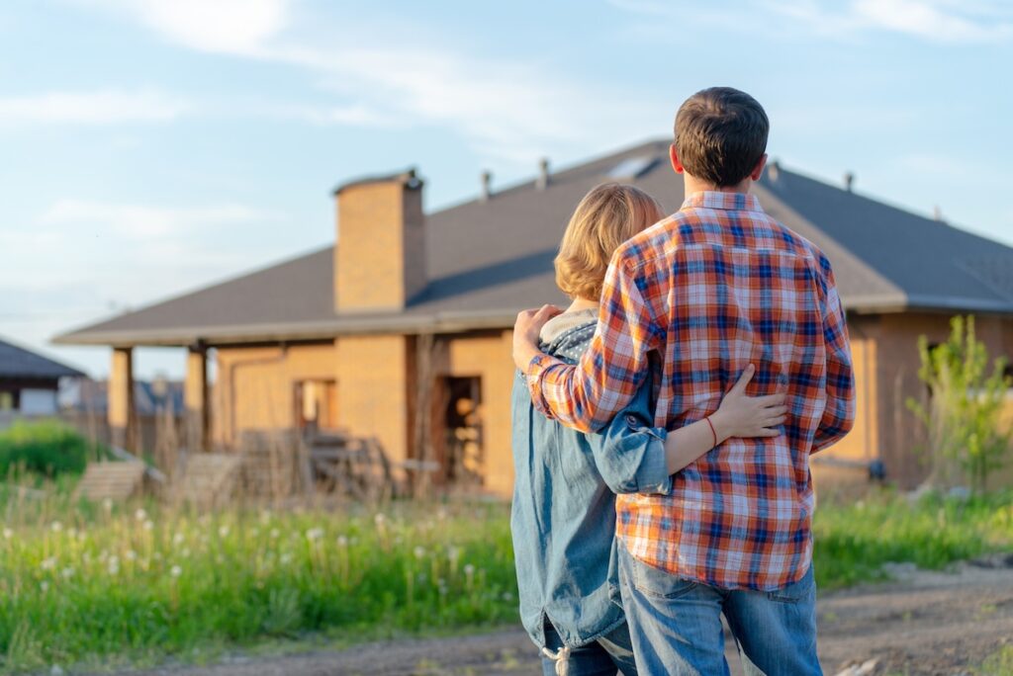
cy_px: 338
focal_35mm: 95
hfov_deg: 21.4
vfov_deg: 14.4
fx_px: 2675
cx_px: 506
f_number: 4.5
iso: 80
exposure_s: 1/250
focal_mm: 95
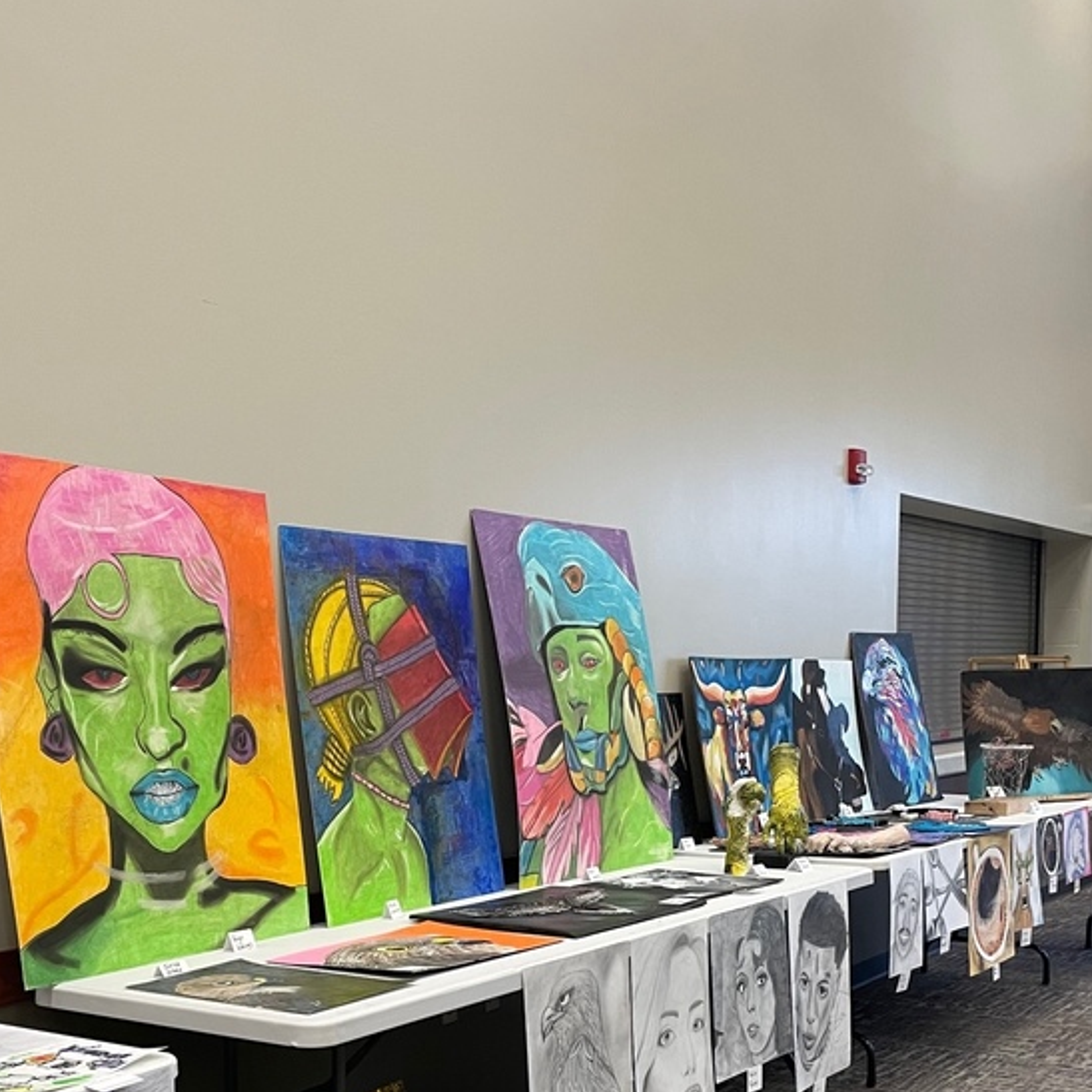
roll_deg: +1.0
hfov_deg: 39.2
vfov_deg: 37.7
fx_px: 1535
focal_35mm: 43
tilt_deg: -8.1
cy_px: 884
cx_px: 521
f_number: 1.6
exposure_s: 1/60
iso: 100
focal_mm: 4.2
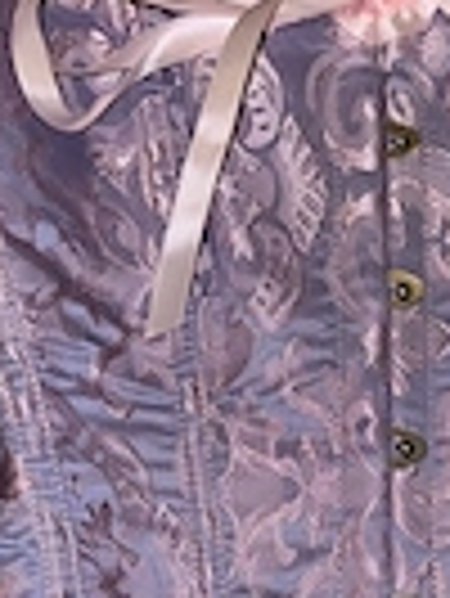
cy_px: 441
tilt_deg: -75.8
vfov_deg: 26.7
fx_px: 1246
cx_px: 364
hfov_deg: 20.2
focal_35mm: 72
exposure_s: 1/61
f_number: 1.78
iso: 50
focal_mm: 6.86
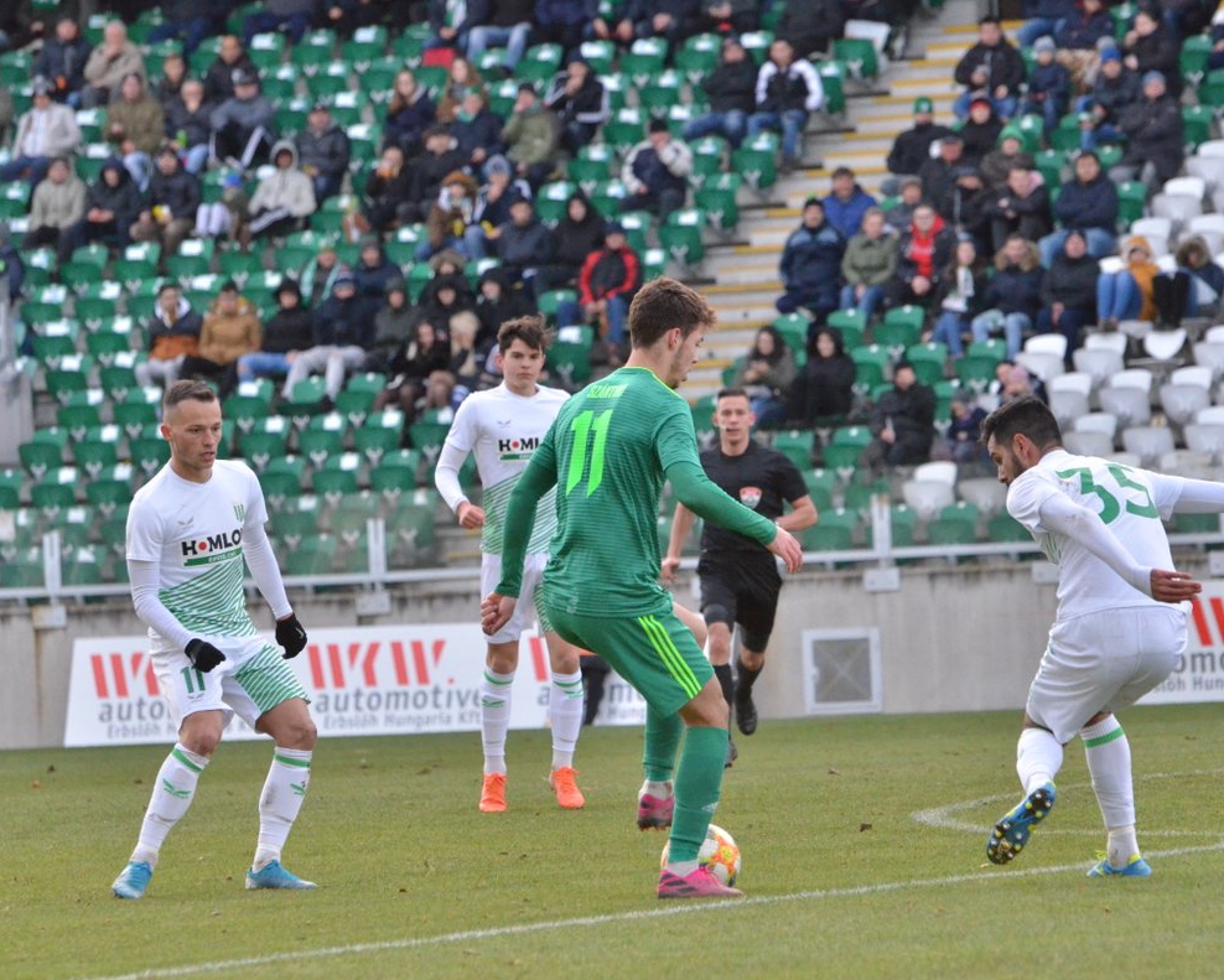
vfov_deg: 5.3
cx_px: 629
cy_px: 490
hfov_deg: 6.7
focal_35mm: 290
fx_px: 10509
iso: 3200
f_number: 5.6
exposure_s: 1/2000
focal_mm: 170
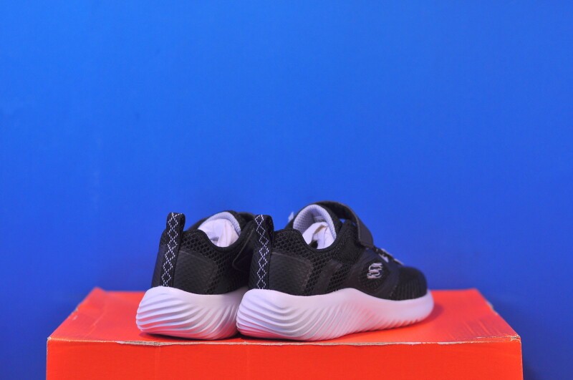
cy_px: 190
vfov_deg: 18.1
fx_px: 1192
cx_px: 286
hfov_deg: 27.0
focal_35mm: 75
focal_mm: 50
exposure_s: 1/320
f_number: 2.5
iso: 250
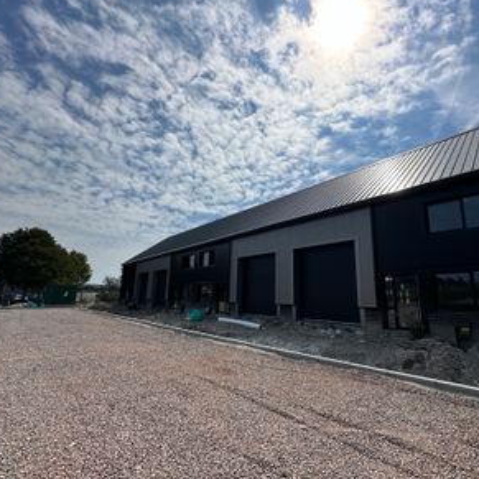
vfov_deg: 84.0
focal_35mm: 17
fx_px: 266
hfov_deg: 83.2
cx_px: 281
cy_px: 240
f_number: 2.2
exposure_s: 1/5556
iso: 50
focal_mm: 2.22
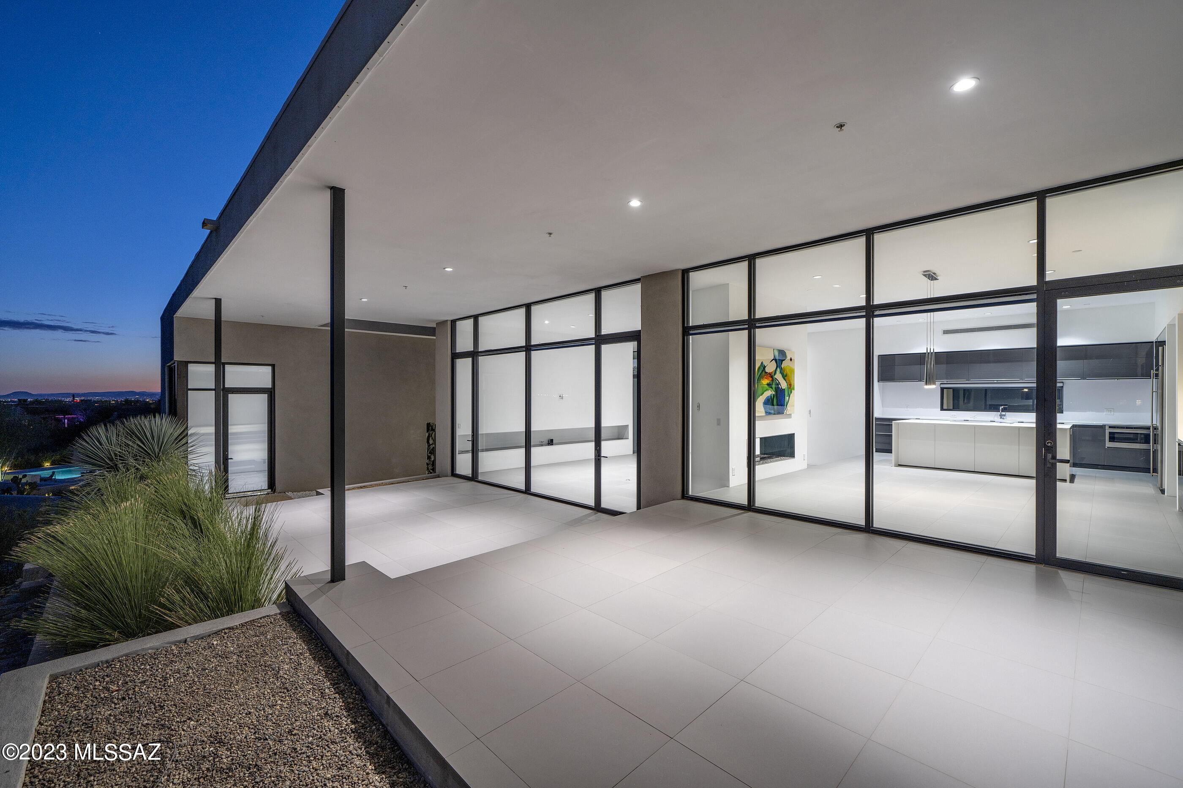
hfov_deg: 104.3
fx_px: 460
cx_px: 592
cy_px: 394
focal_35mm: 14
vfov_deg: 81.2
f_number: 6.3
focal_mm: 14
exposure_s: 1
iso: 200
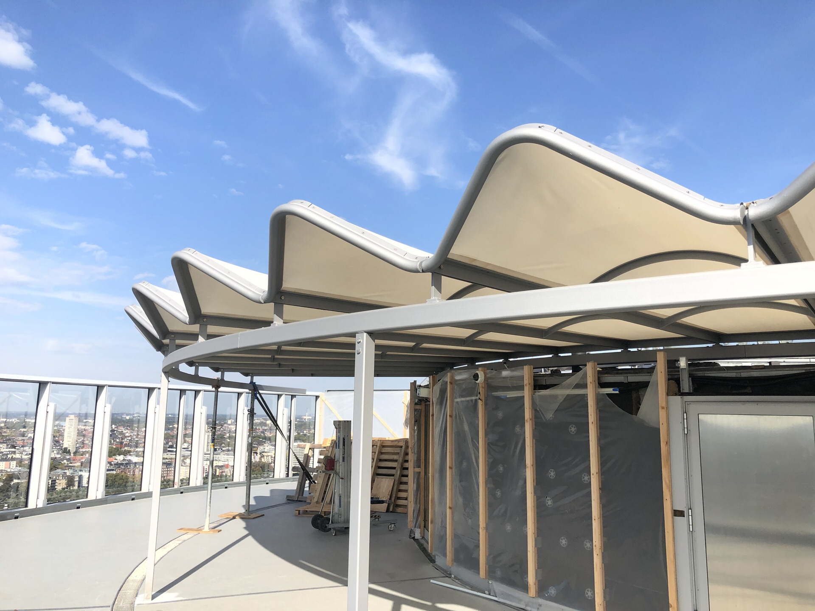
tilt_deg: +11.2
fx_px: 659
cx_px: 408
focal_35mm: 28
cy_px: 306
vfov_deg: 49.7
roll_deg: +0.5
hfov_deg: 63.4
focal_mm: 4
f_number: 1.8
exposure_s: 1/2404
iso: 20
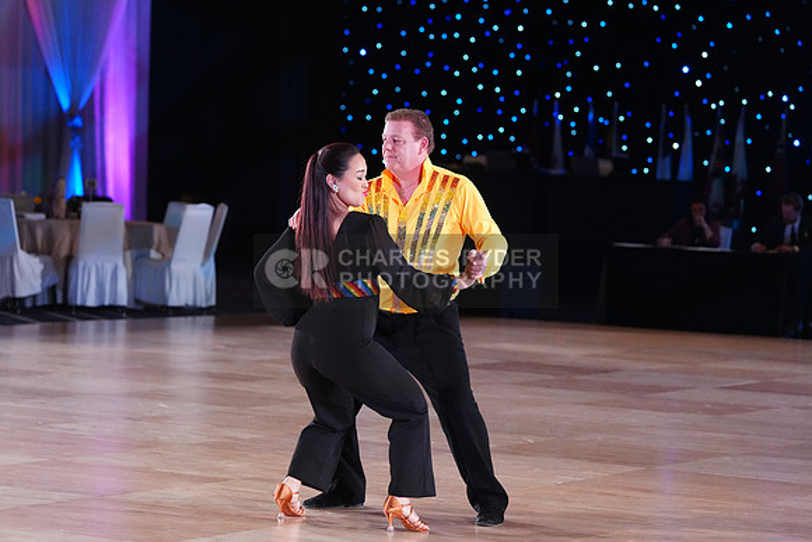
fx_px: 2707
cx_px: 406
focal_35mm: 120
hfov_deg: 17.1
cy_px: 271
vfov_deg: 11.4
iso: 3200
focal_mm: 120
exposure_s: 1/400
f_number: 4
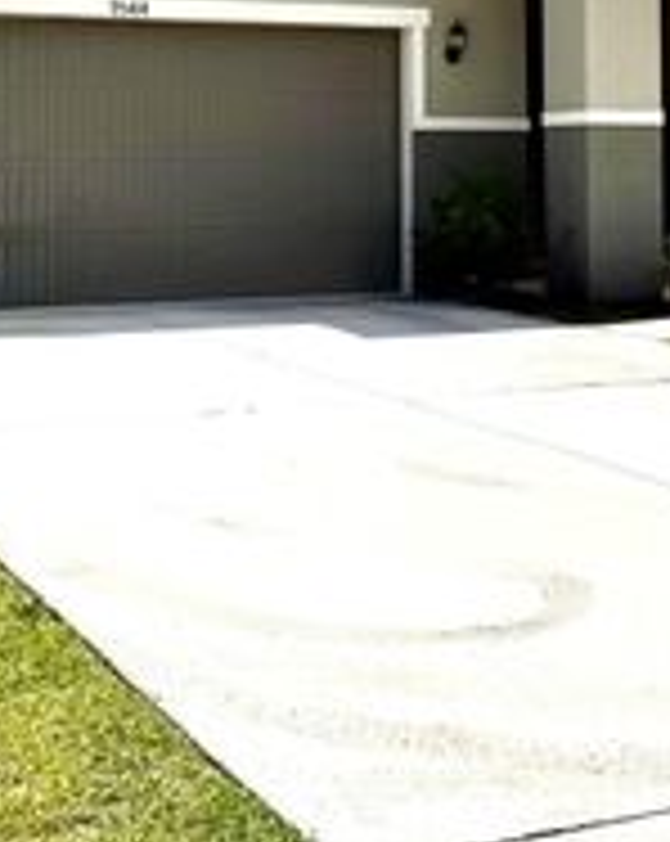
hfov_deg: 22.8
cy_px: 45
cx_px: 737
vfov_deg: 28.6
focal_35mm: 63
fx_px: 1565
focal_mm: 6.76
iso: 80
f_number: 1.78
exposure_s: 1/14286
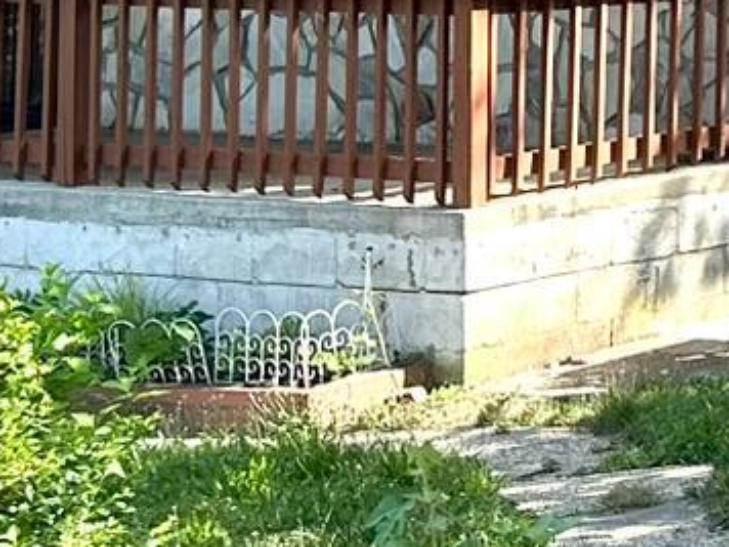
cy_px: -281
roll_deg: -1.3
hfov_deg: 12.1
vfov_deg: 10.4
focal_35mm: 138
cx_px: 1626
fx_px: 2906
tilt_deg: +2.1
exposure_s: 1/1050
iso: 80
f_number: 1.78
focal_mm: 6.86
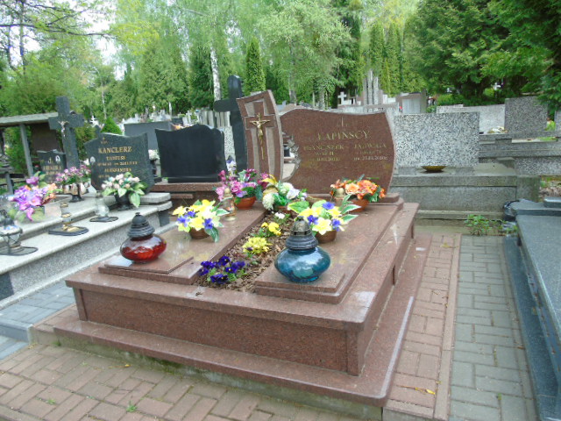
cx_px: 280
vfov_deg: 54.9
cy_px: 210
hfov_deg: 69.4
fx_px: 405
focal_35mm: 25
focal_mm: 4.4
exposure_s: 1/125
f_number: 3.4
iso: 80
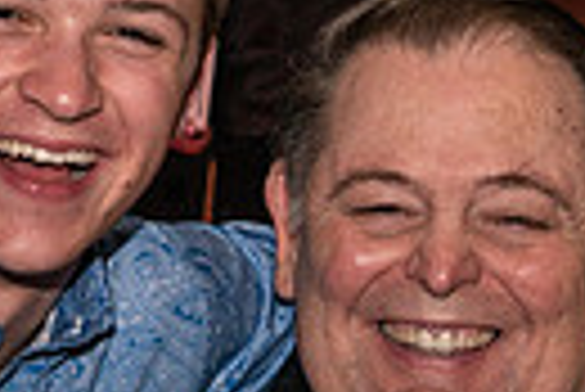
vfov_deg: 5.8
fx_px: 3856
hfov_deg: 8.7
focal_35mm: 237
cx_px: 297
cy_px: 310
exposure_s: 1/100
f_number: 8
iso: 500
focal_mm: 49
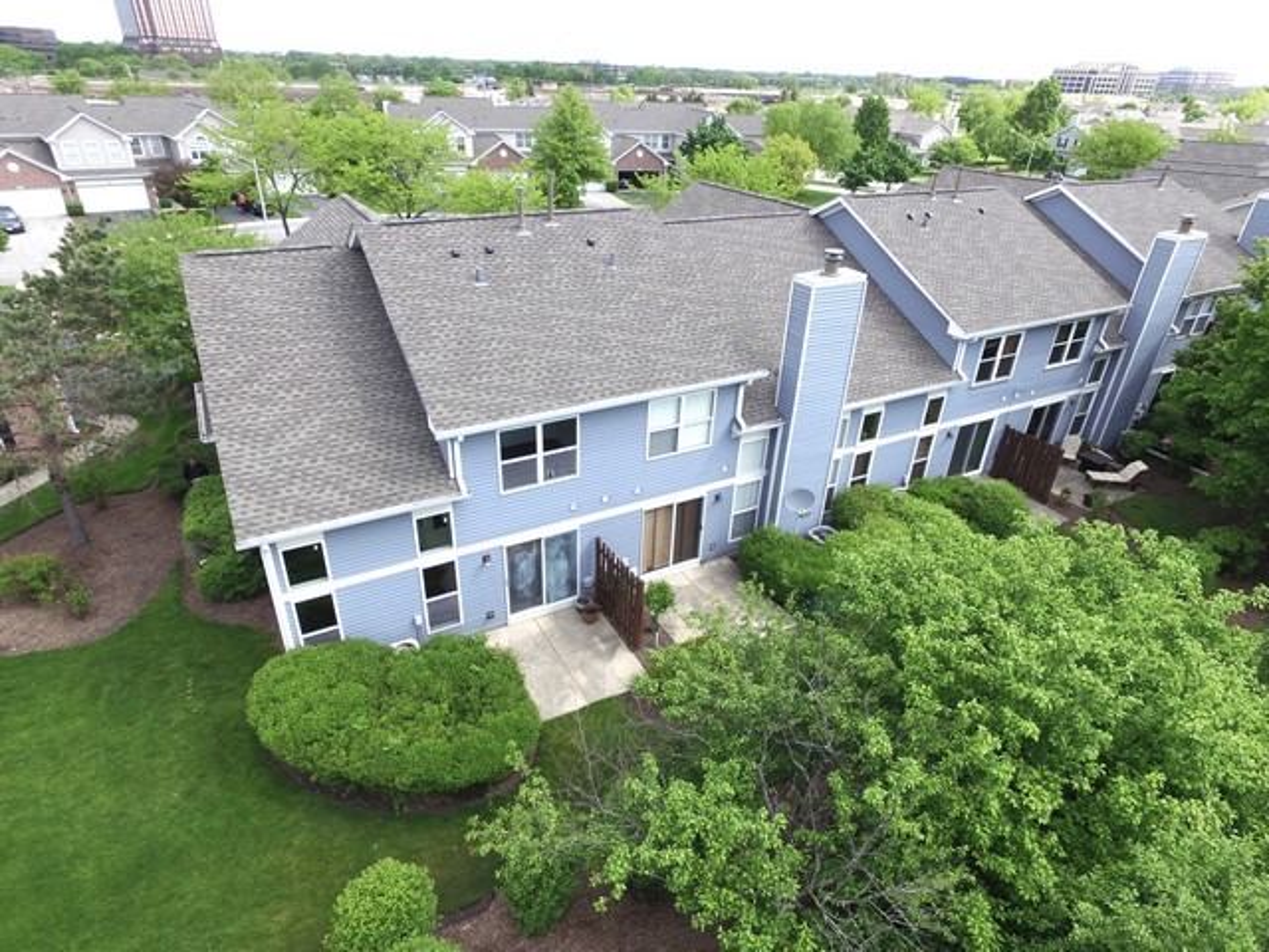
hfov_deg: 81.7
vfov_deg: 66.0
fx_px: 733
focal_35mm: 20
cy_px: 476
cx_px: 634
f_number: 2.8
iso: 100
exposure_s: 1/526
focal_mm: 3.61
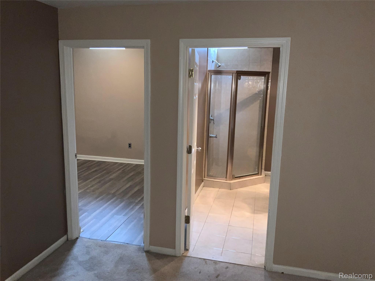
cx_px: 188
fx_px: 314
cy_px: 140
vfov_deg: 48.2
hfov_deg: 61.7
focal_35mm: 29
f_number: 1.8
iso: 64
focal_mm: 3
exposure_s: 1/40
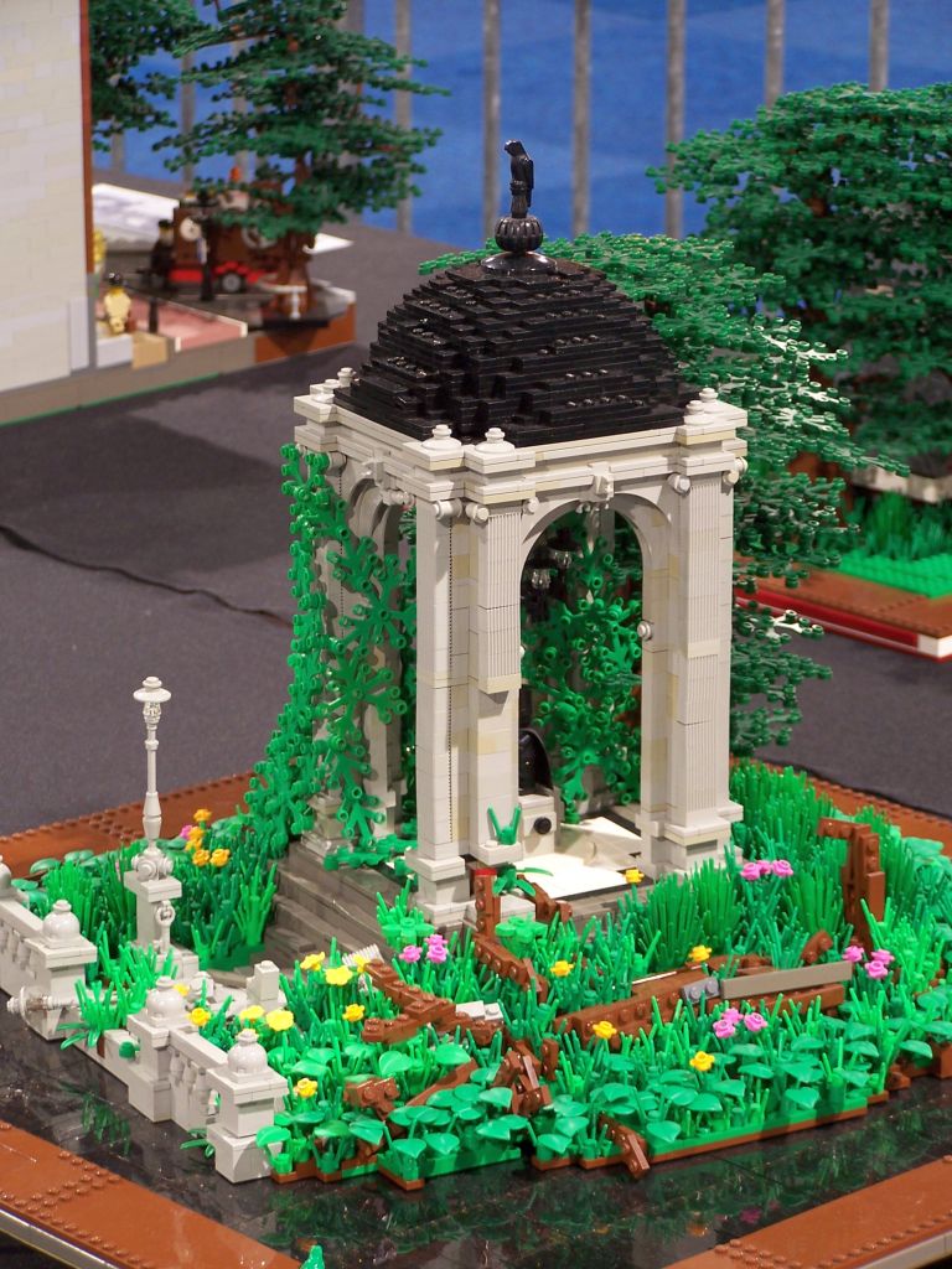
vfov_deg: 15.4
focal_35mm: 128
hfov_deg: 11.6
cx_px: 476
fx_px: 4694
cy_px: 634
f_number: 3.2
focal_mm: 21.2
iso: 80
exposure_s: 1/2
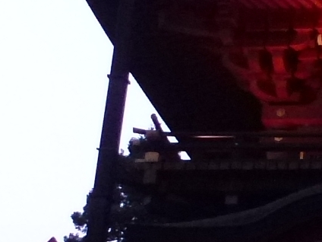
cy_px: 264
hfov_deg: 13.0
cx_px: 458
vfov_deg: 10.1
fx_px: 1349
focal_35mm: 145
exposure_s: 1/30
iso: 400
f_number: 3.3
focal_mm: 4.3
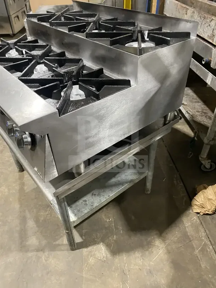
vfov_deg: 67.3
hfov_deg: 53.1
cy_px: 144
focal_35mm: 26
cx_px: 108
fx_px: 216
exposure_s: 1/55
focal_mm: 4.25
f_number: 1.8
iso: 500
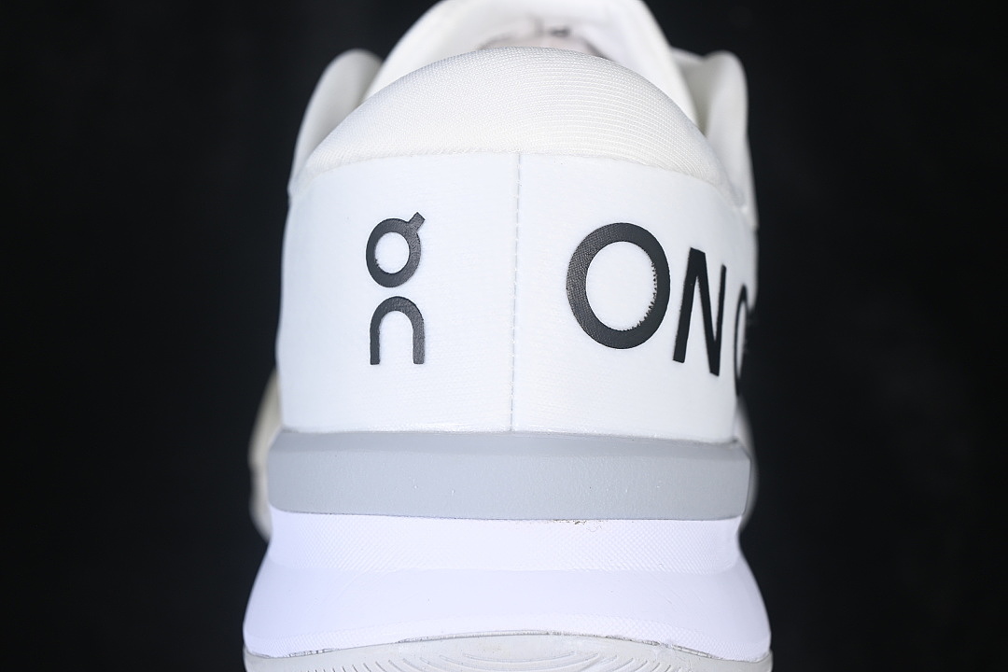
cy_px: 336
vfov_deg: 18.2
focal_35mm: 75
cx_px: 504
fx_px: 2100
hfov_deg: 27.0
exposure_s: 1/80
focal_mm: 50
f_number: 7.1
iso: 160
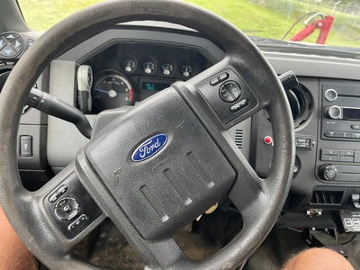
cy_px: 135
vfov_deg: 53.1
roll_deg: -13.3
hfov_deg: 67.3
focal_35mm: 26
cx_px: 180
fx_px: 270
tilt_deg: -29.9
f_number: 1.6
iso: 100
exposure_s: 1/121
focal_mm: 5.1
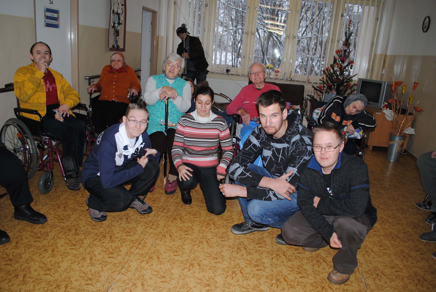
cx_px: 218
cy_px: 146
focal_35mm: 27
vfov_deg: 48.0
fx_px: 327
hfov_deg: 67.3
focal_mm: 18
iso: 200
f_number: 3.5
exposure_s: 1/60
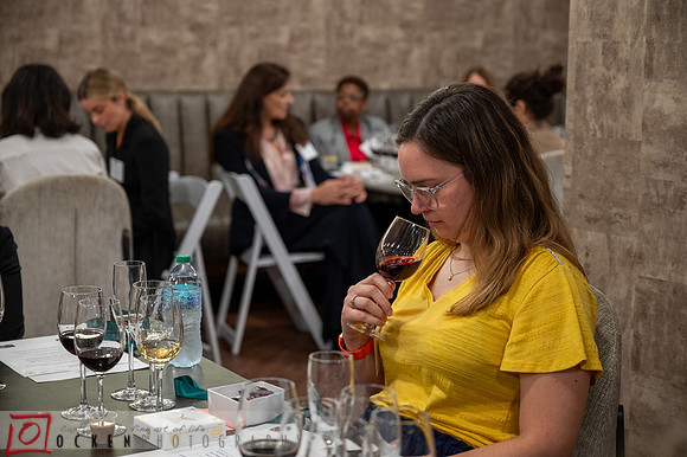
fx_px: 1335
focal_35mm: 70
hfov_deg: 28.9
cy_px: 228
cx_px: 344
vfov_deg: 19.4
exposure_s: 1/80
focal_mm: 70
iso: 2000
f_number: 4
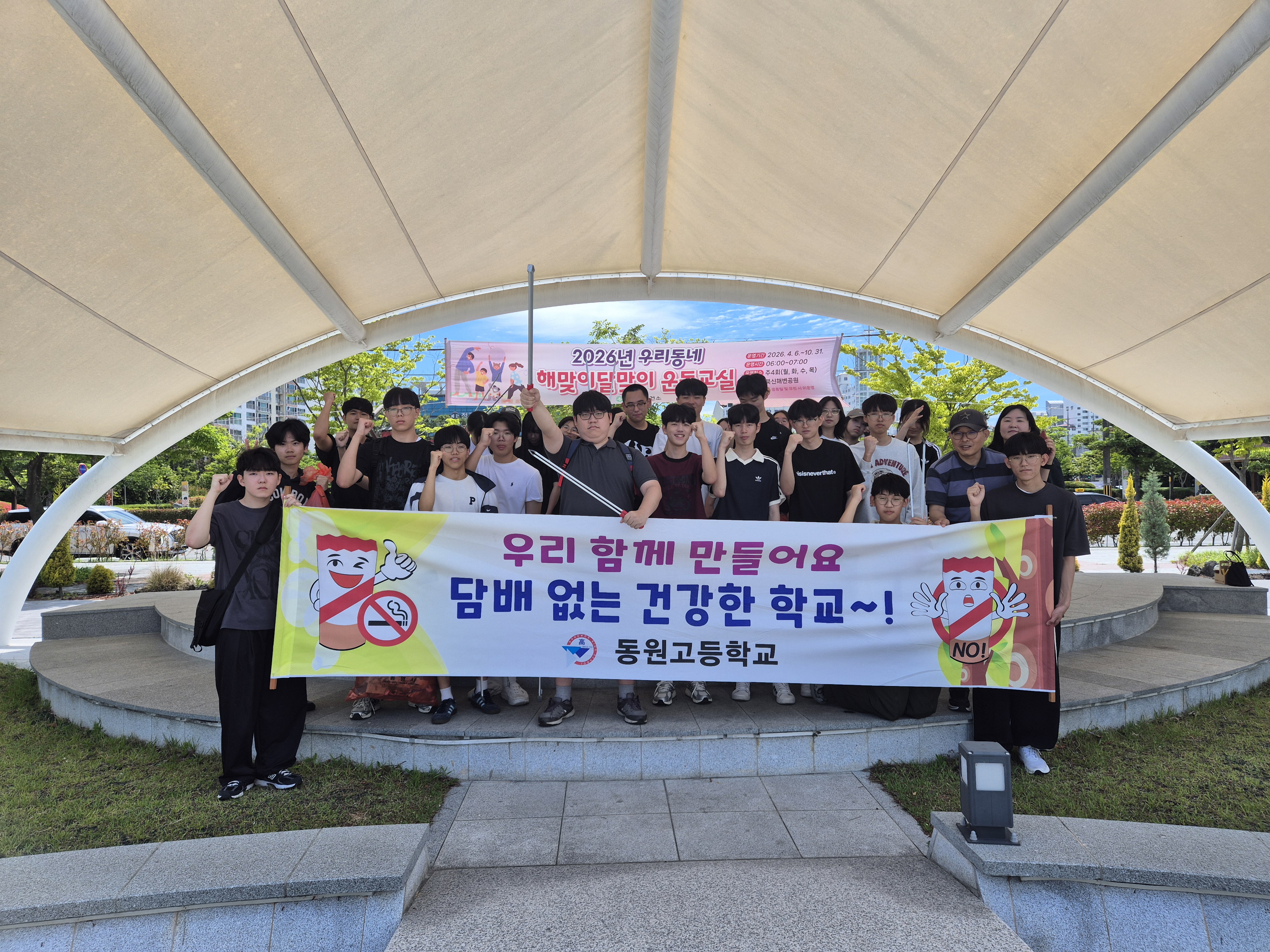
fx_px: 844
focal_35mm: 23
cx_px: 635
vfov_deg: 58.9
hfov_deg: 73.9
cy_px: 476
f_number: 1.8
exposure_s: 1/1236
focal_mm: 5.4
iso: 25
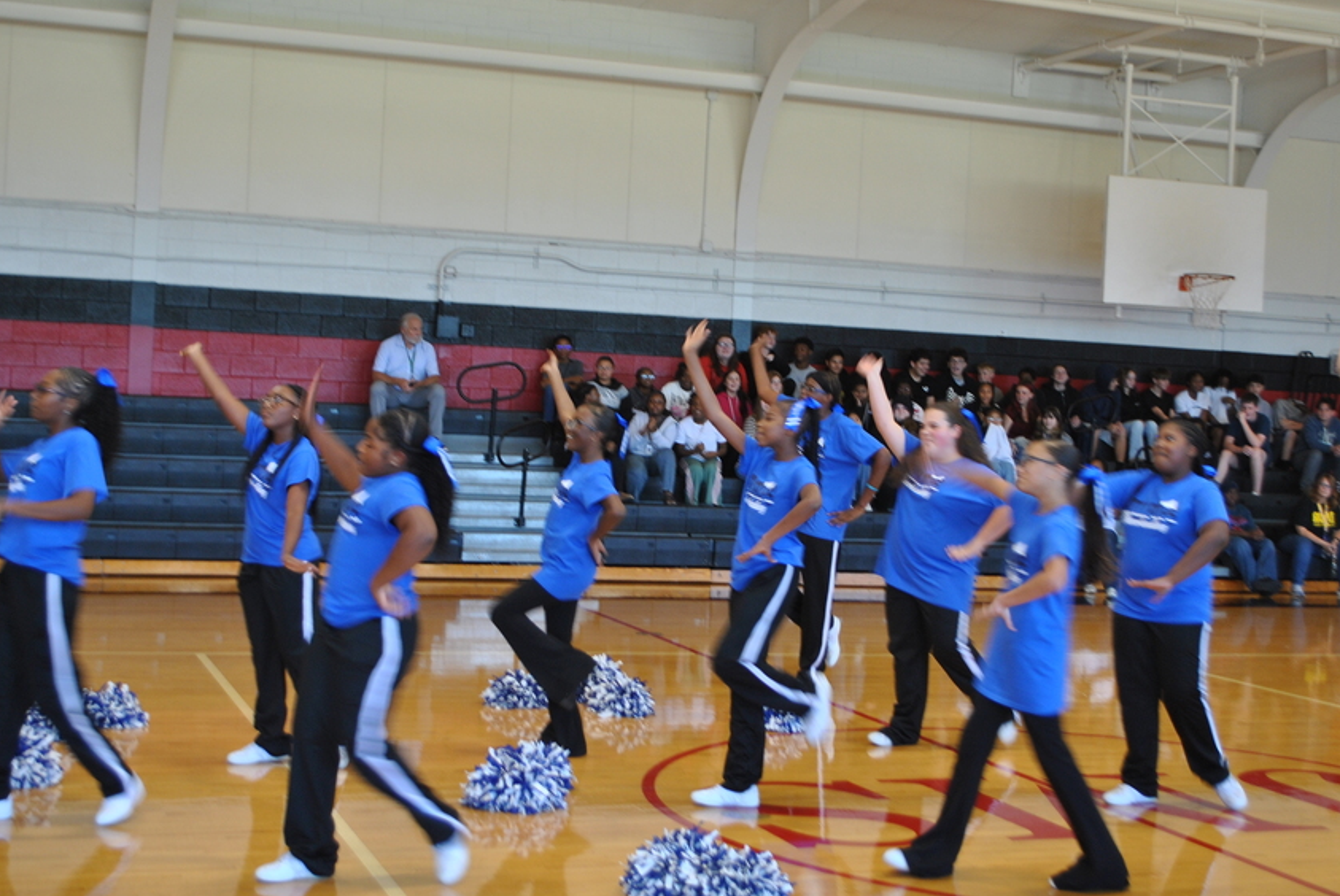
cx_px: 650
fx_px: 1900
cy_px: 415
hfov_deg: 38.8
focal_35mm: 51
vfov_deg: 26.5
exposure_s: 1/30
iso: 220
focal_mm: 28
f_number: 4.5
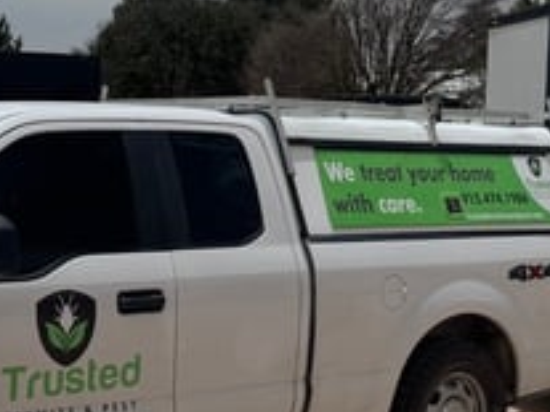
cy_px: 295
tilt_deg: -4.7
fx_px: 1413
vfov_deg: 16.5
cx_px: 236
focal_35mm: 89
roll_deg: -0.5
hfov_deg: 22.0
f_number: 1.78
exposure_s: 1/12346
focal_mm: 6.76
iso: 64
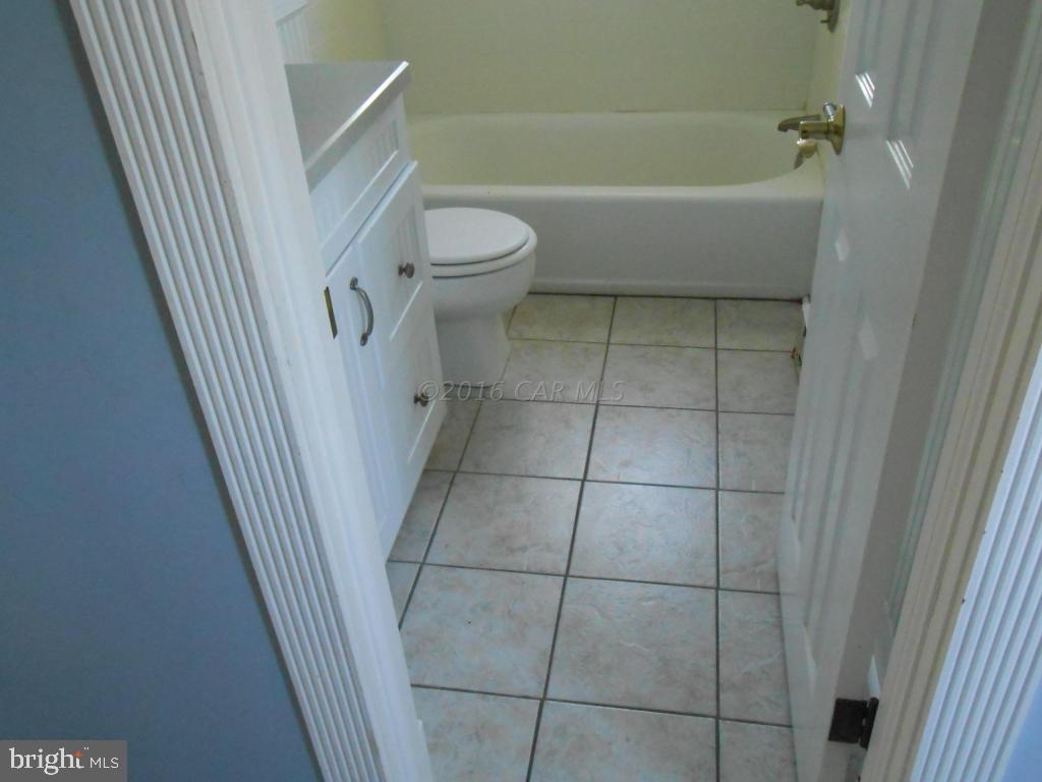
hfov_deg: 60.0
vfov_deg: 46.8
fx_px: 903
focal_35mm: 30
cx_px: 521
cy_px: 391
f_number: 3.8
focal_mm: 5.3
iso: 800
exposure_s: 1/50
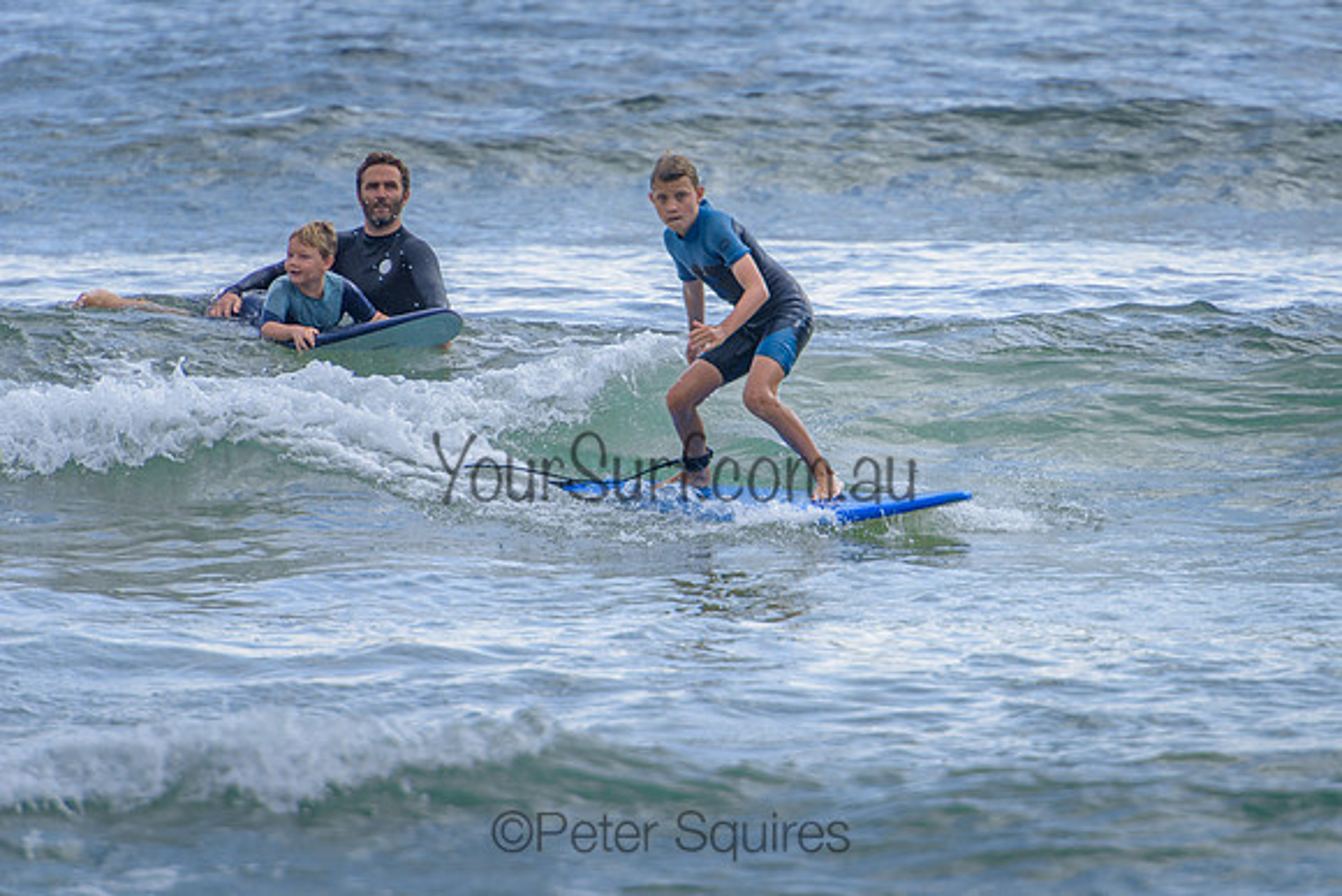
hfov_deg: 4.2
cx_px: 823
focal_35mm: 490
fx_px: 18282
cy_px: 432
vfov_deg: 2.8
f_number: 5.6
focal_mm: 400
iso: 180
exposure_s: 1/1600
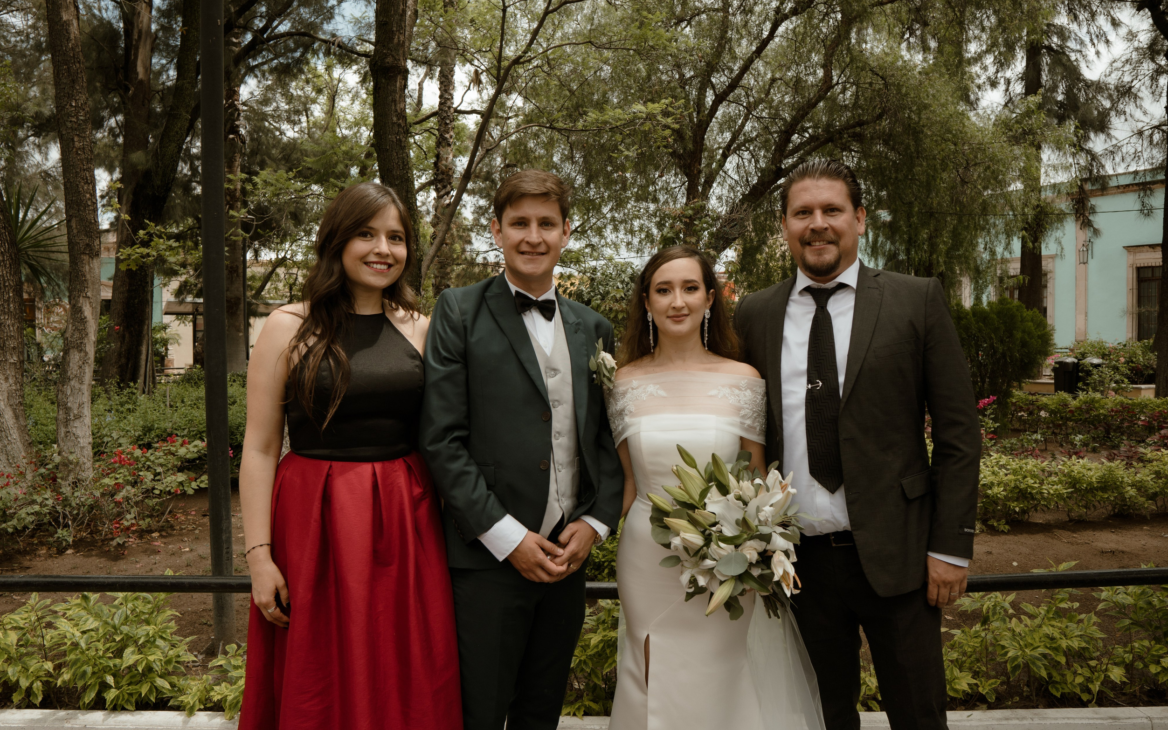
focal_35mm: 25
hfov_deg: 72.5
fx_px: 796
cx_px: 576
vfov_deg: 49.3
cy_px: 369
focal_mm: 16
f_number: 5
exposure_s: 1/250
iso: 100
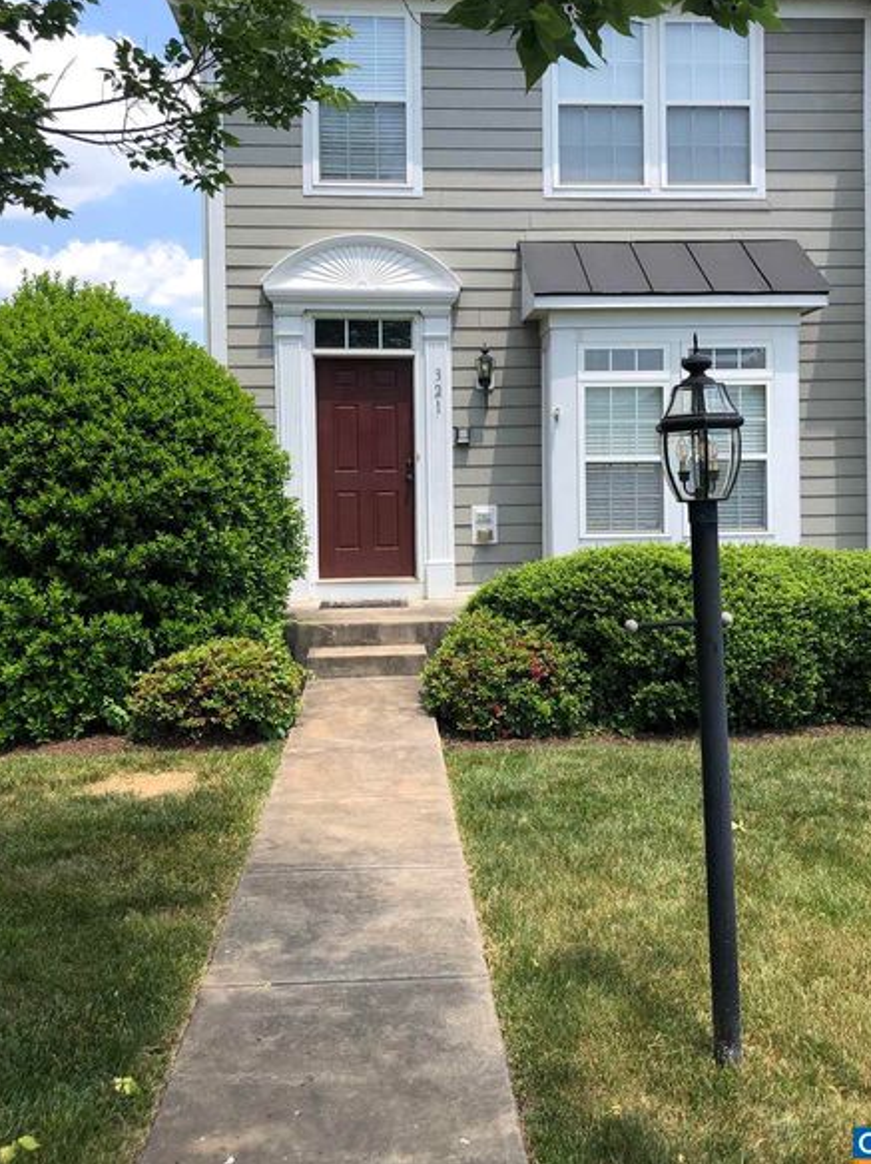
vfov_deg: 56.7
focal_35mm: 32
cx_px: 450
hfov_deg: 44.1
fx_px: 1075
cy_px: 509
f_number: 1.8
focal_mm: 3.99
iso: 20
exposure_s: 1/1000
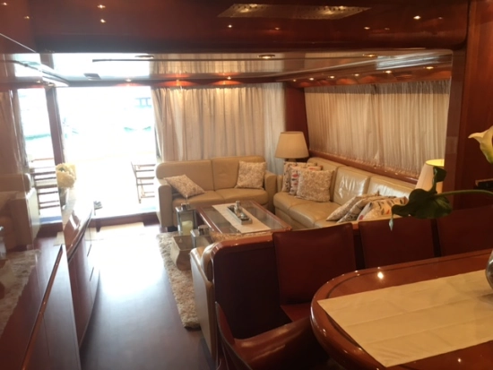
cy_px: 185
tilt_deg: -14.4
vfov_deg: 48.3
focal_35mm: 29
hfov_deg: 61.6
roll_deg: +0.3
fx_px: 413
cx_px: 246
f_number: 2.2
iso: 80
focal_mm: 4.15
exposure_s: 1/33
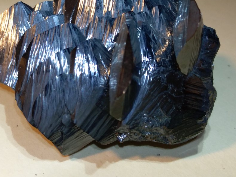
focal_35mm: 53
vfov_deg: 27.2
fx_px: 361
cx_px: 81
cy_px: 46
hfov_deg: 35.8
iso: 161
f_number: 2
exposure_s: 1/30
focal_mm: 3.54
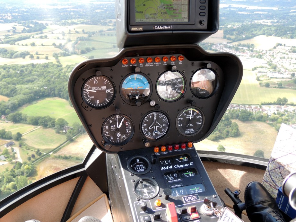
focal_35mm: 35
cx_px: 148
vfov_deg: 40.7
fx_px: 299
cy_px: 111
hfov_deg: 52.6
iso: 100
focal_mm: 6.2
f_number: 3.3
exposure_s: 1/125
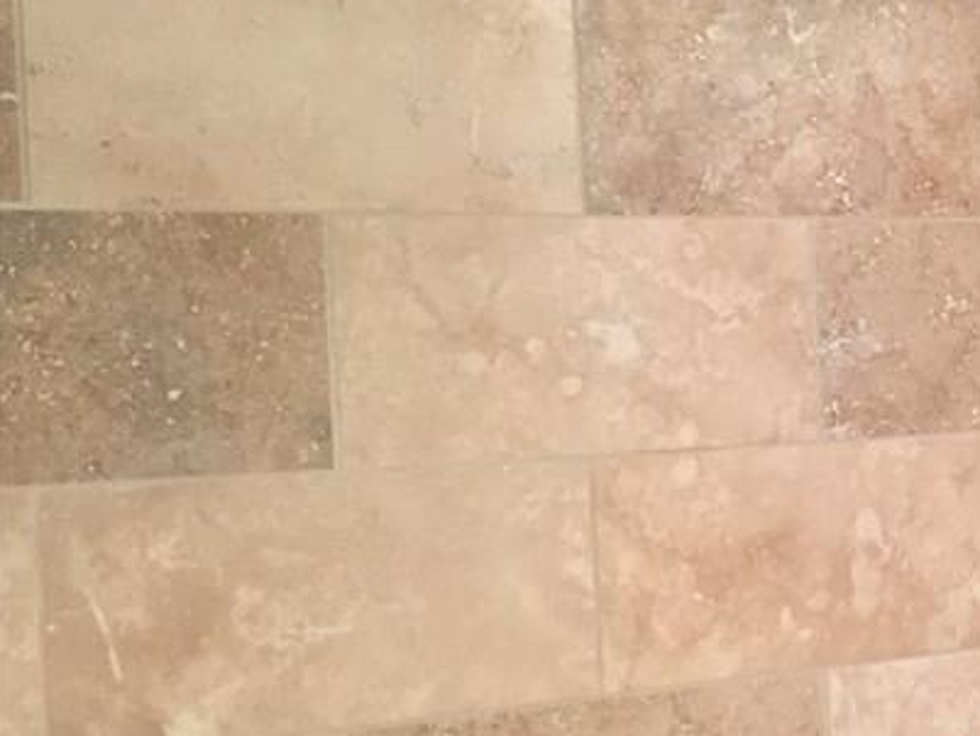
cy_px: 430
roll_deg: +1.8
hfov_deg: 23.5
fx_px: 2096
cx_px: 1246
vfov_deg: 19.9
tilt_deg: -1.7
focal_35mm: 74
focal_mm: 4.15
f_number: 2.2
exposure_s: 1/15
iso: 125
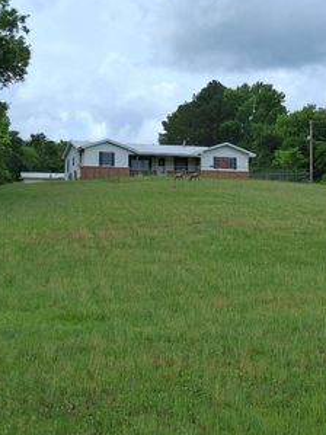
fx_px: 729
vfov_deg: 32.9
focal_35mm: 58
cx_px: 167
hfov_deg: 25.2
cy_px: 142
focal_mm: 3.98
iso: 25
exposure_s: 1/951
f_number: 1.8
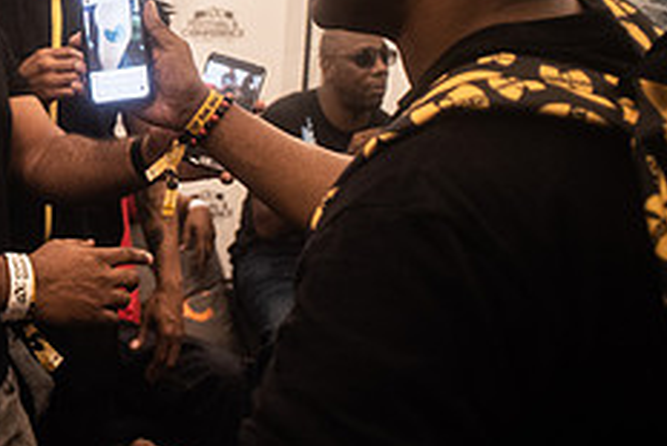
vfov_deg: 26.0
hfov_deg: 34.9
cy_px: 27
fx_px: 927
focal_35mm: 50
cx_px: -37
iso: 1600
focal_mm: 20
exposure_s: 1/100
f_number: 3.5
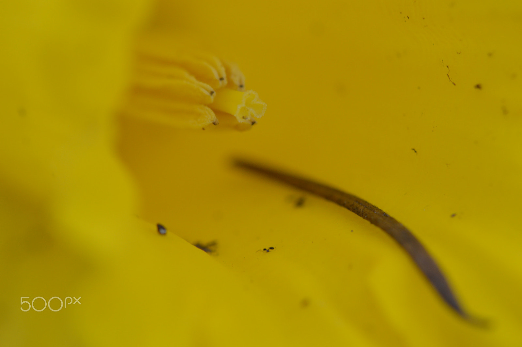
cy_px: 174
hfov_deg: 16.1
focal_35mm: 128
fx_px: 1847
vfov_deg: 10.7
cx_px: 261
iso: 400
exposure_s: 1/80
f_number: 8
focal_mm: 85
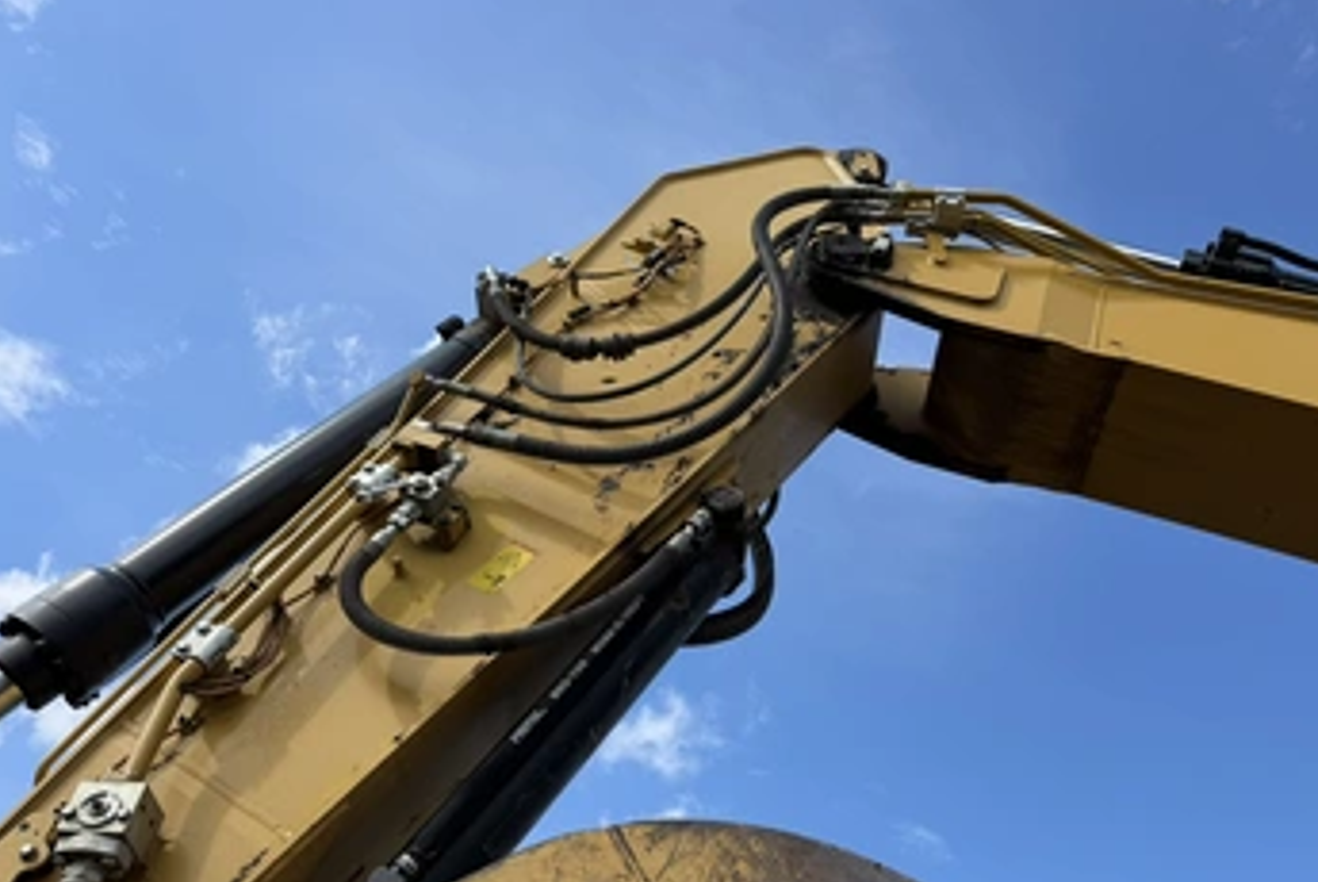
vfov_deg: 44.6
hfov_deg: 63.5
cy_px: 556
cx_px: 716
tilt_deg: +45.9
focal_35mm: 29
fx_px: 1063
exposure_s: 1/3021
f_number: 1.78
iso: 80
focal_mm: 6.76
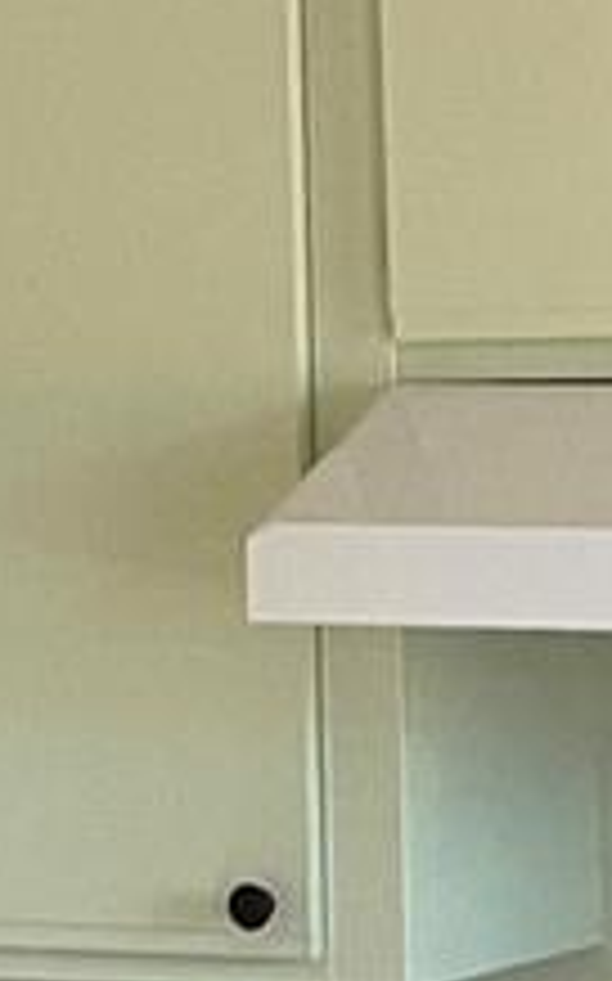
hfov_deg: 6.7
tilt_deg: -5.4
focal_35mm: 194
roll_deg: +1.0
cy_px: 1202
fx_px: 5184
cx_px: 621
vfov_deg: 10.6
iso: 125
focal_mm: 4.2
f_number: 1.6
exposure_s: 1/63
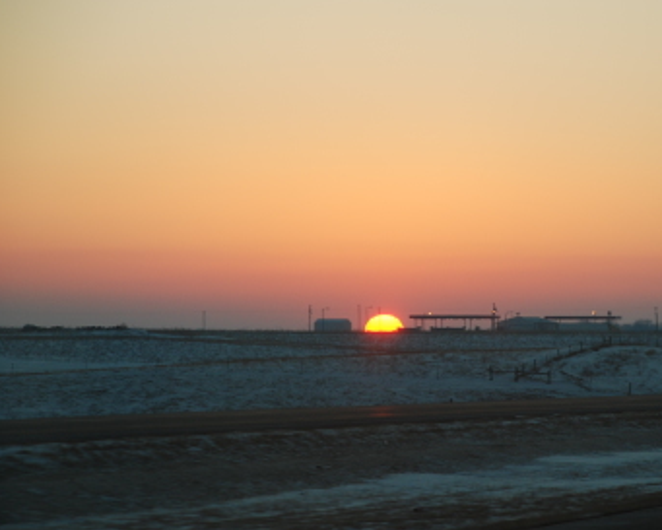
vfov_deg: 7.7
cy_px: 297
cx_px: 429
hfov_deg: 9.6
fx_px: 3920
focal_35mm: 200
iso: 250
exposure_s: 1/125
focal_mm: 100
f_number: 5.6
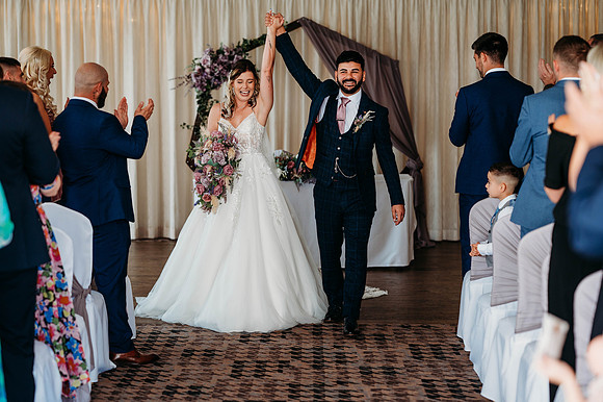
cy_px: 201
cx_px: 302
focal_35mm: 85
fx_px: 1423
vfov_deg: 16.1
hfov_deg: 23.9
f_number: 2.5
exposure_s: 1/200
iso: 450
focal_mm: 85
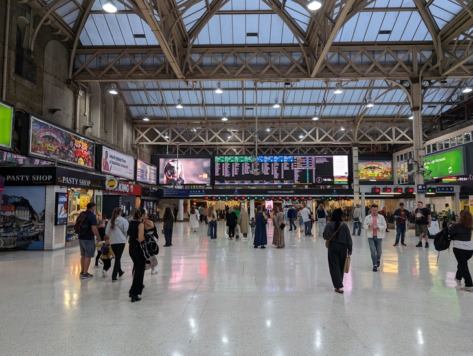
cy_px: 178
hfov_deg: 71.5
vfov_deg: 57.0
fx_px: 328
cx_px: 236
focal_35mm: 24
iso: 101
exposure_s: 1/100
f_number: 1.68
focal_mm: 6.9
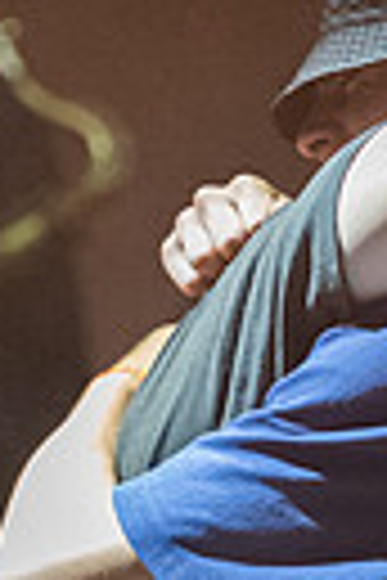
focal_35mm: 1026
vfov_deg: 2.0
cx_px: 250
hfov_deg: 1.3
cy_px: 398
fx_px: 16543
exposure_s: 1/250
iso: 4000
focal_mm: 150
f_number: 2.8
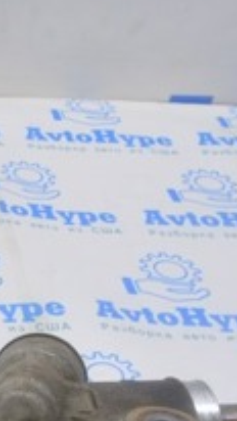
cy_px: 271
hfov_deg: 10.2
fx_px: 1146
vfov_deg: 20.8
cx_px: -335
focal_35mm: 103
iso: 400
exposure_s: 1/20
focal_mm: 21
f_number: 5.6
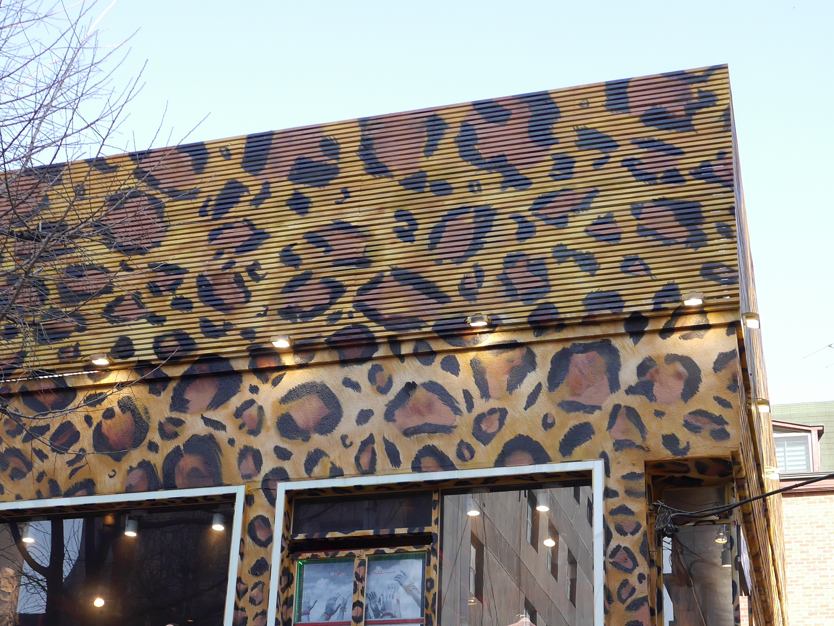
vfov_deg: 24.6
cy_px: 469
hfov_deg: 32.7
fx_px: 1422
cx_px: 387
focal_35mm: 59
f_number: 5
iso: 160
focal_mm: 16
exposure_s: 1/200
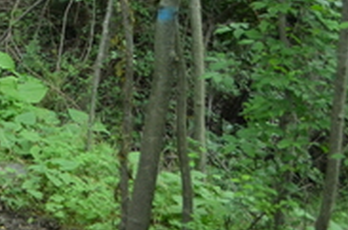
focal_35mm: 130
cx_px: -297
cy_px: 18
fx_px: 1253
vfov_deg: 10.4
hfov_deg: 13.9
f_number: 4
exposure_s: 1/60
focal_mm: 22
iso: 640
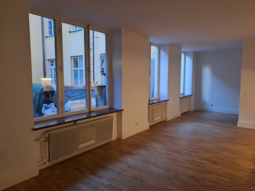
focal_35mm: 25
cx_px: 128
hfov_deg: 69.4
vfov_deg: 54.9
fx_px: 184
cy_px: 96
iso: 200
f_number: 1.8
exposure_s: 1/50
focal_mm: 4.65
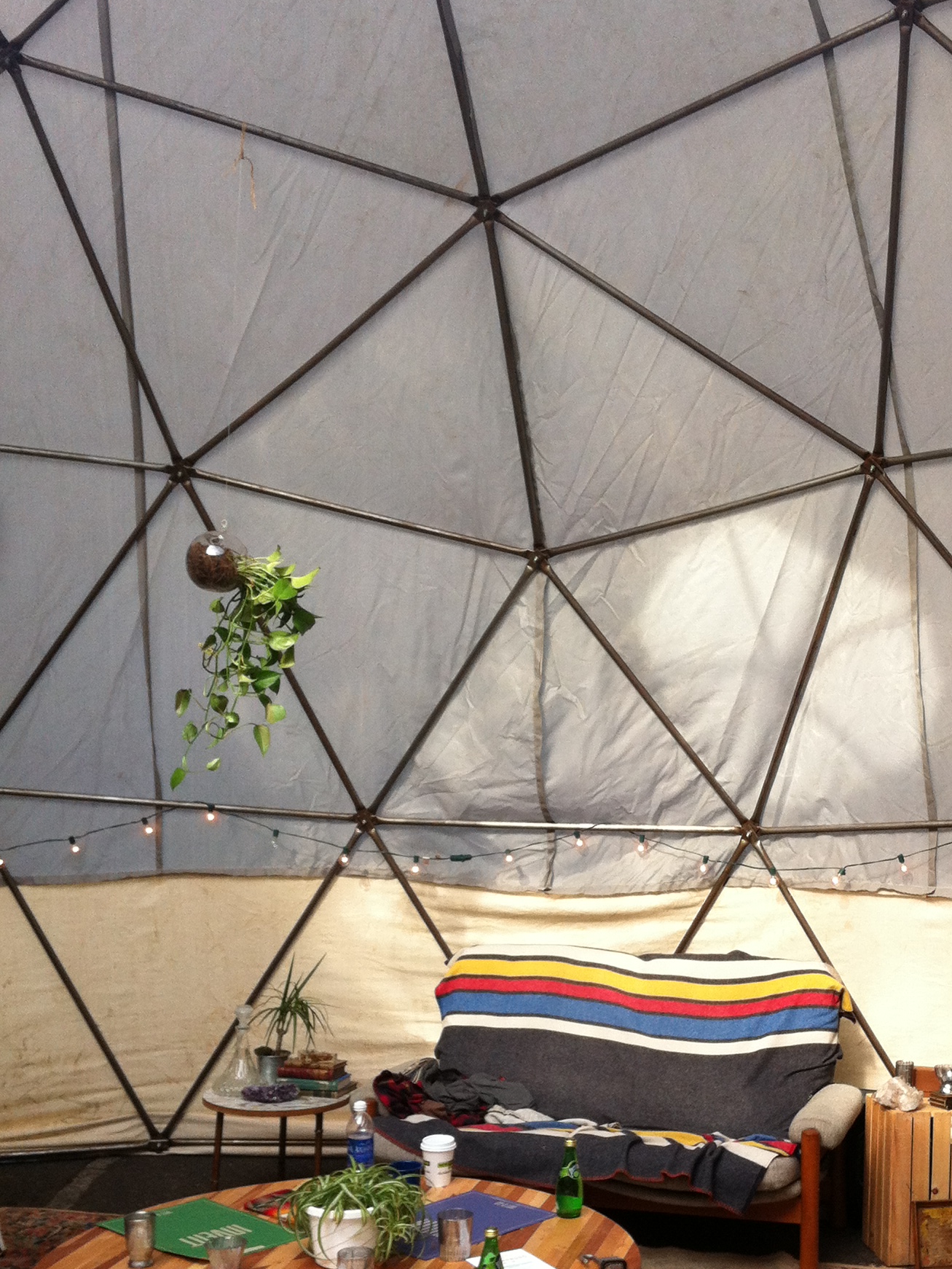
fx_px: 1906
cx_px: 658
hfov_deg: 27.8
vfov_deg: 36.8
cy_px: 718
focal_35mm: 52
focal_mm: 3.85
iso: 80
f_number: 2.8
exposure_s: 1/190
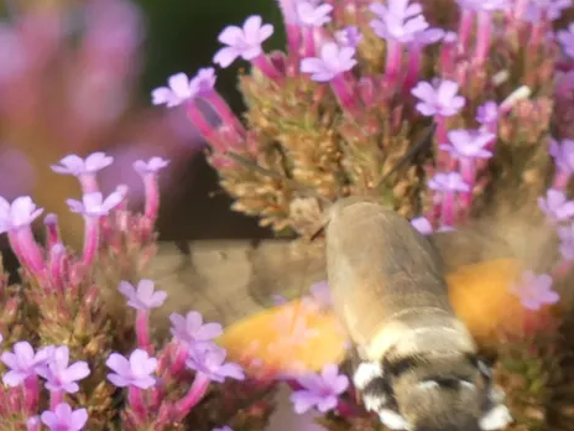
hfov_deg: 3.2
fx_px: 10380
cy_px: 280
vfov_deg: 2.4
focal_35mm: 626
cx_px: 369
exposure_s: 1/100
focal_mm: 81.4
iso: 320
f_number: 5.6
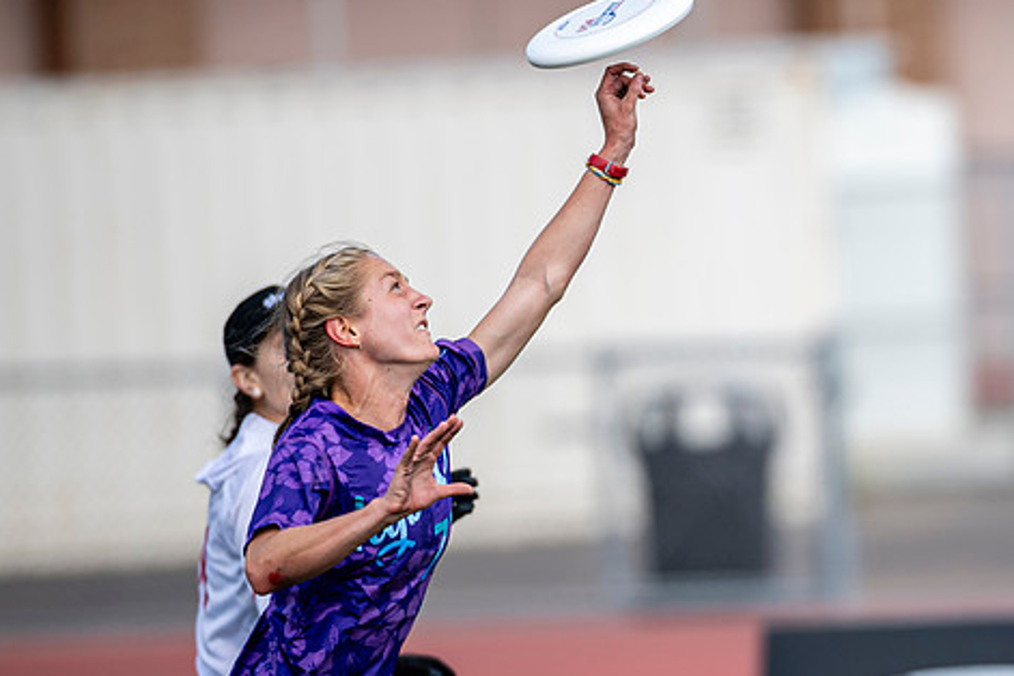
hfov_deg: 3.2
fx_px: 18307
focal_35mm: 650
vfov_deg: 2.1
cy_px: 402
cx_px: 975
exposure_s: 1/1000
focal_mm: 300
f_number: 3.2
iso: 100
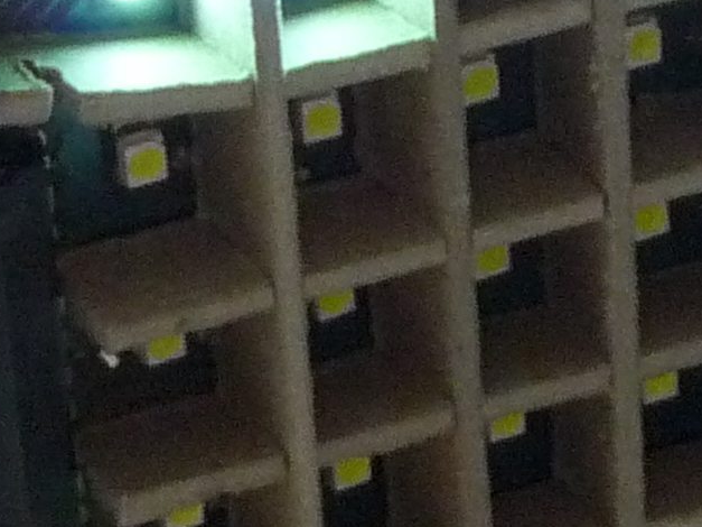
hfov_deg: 7.6
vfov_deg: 5.9
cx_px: 1470
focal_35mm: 248
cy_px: 762
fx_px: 5028
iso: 400
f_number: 4.1
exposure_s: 1/30
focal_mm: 7.6
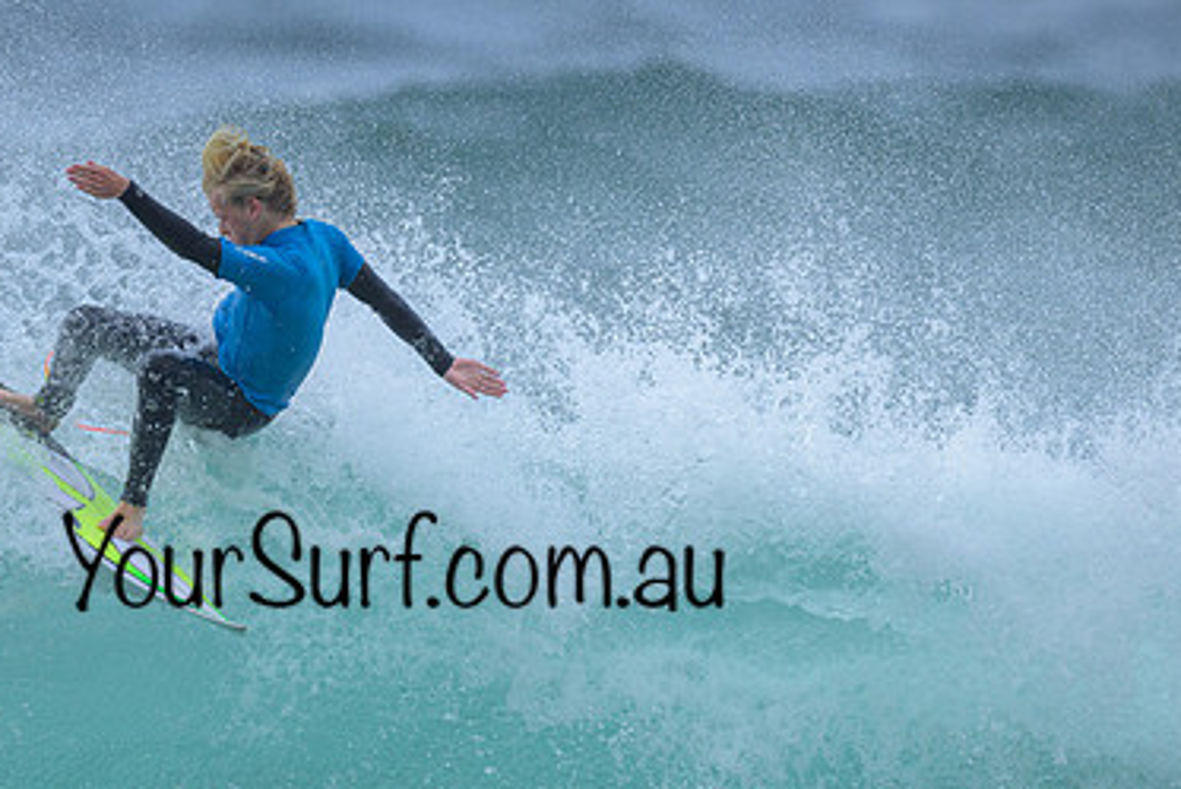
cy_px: 534
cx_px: 389
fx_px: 40857
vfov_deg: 1.1
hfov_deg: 1.7
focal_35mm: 1245
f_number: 6.3
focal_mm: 800
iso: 320
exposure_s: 1/1600
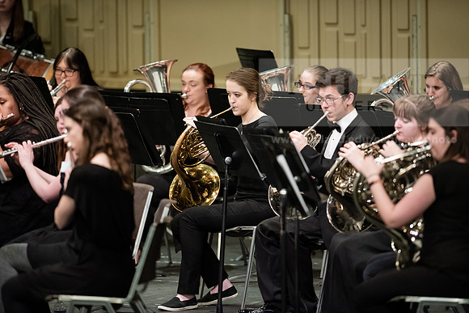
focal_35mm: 300
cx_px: 234
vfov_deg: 4.6
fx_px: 3909
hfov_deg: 6.9
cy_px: 156
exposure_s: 1/250
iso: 3200
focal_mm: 300
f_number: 3.2
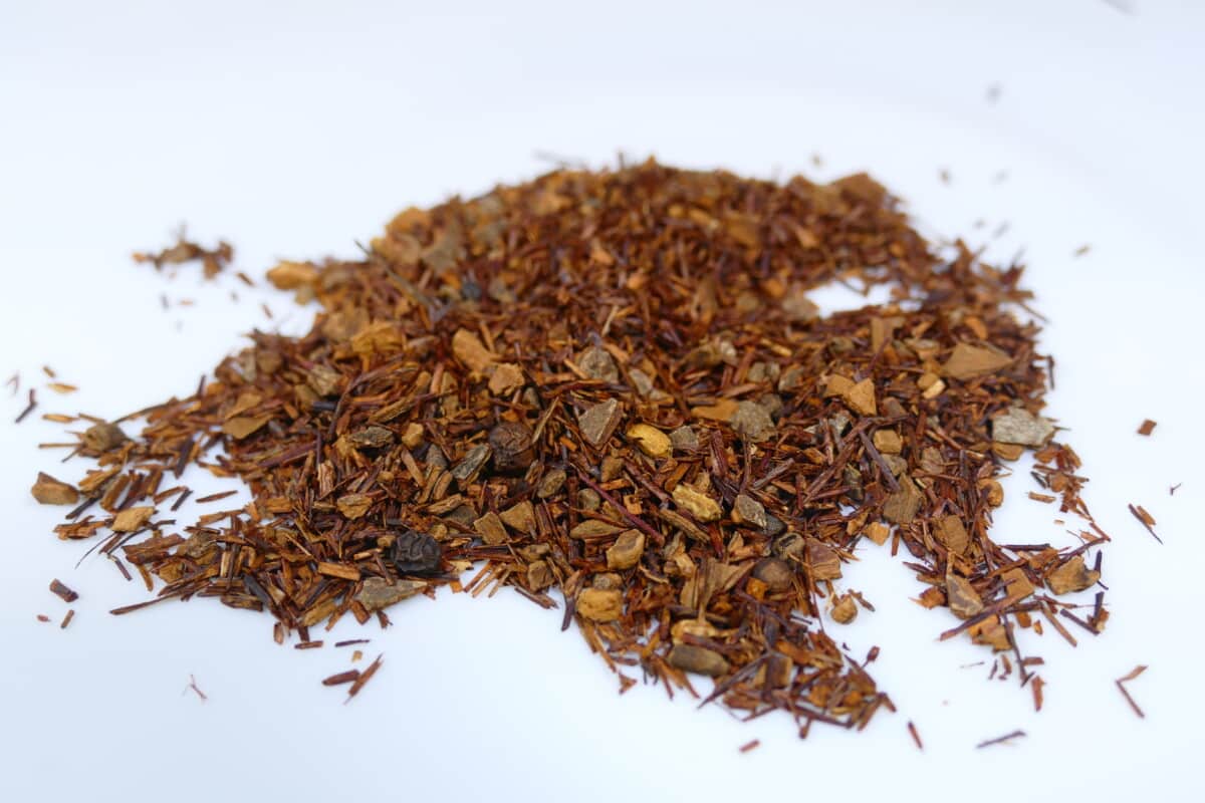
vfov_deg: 28.6
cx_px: 602
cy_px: 402
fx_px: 1573
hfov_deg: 41.9
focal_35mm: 47
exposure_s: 1/80
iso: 200
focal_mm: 17.27
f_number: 3.3
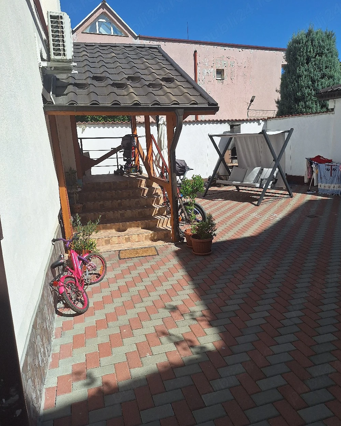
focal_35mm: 24
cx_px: 170
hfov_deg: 58.8
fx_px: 303
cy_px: 210
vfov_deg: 70.3
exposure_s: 1/5000
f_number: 1.8
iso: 40
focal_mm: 5.54
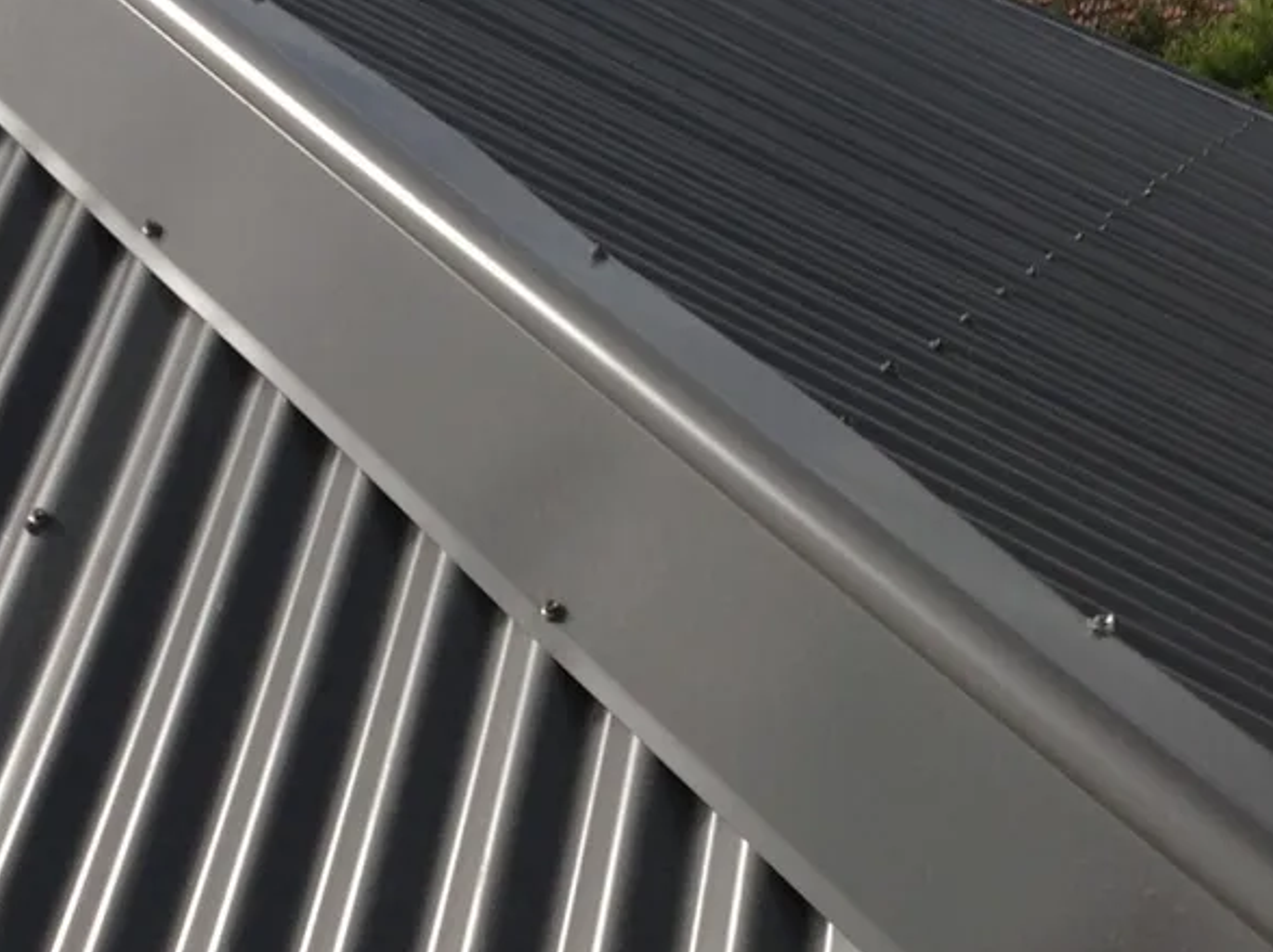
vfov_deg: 17.1
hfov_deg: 22.8
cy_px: 623
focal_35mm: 86
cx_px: 685
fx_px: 3160
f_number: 2.4
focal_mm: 4.28
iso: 50
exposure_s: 1/3030
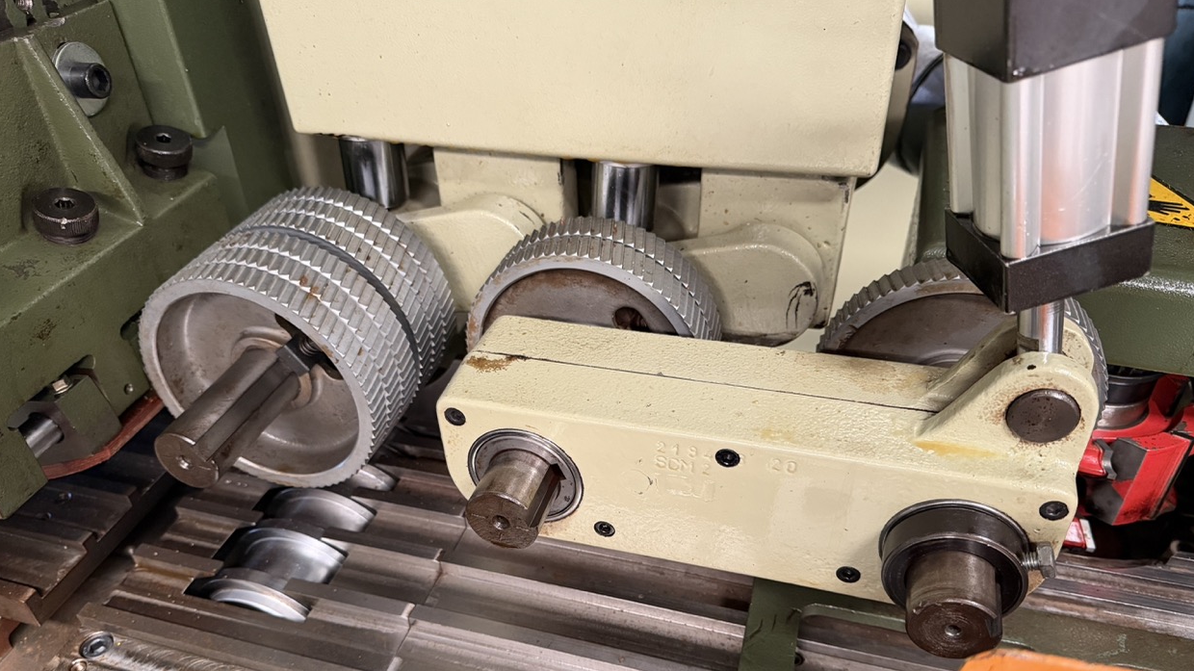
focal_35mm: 27
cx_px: 588
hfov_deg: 69.9
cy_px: 441
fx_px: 855
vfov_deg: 42.4
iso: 500
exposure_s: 1/60
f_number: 1.78
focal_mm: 6.76
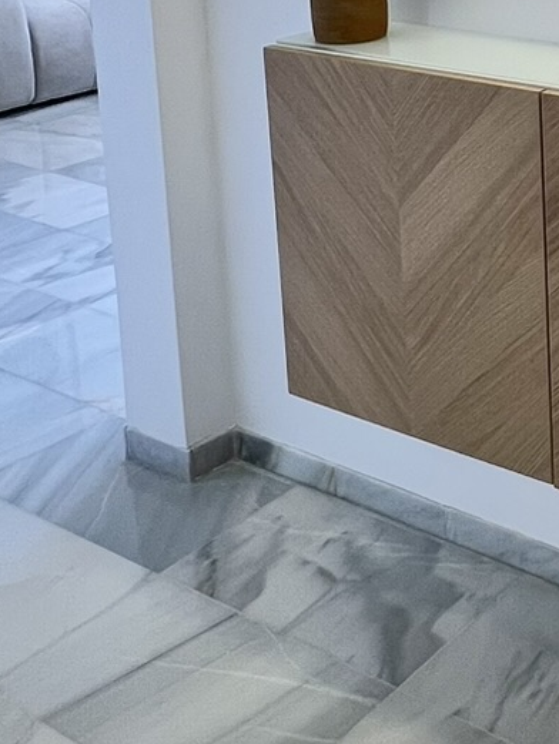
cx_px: 837
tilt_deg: -7.9
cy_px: -50
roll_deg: -0.5
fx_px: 1097
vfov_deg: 33.3
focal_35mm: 51
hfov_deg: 23.1
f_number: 1.8
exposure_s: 1/100
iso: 80
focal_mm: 1.57
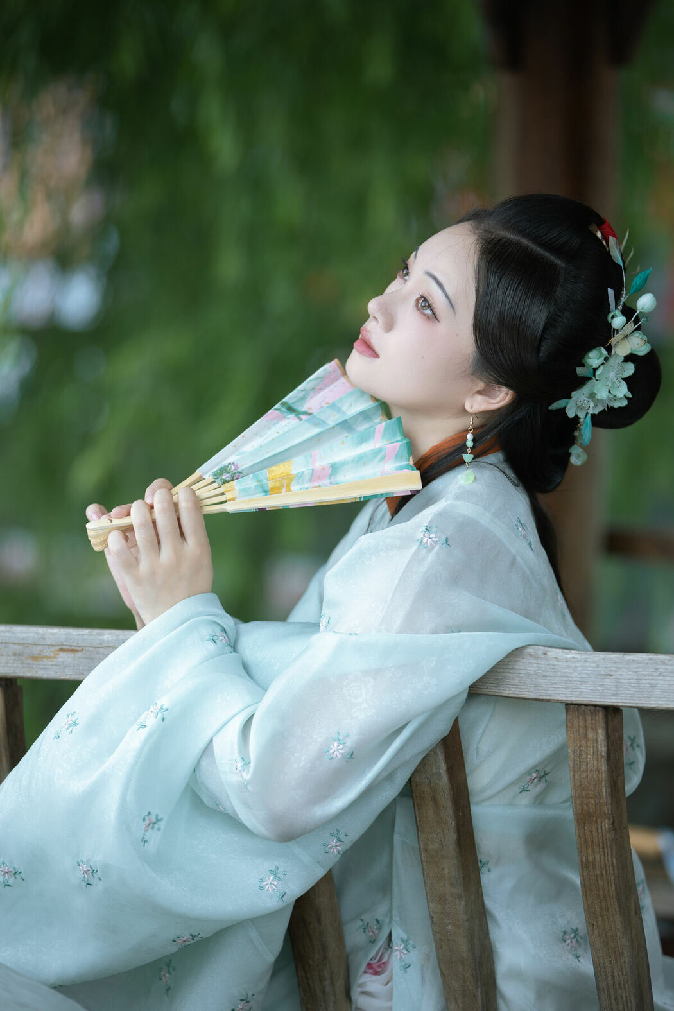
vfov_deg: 14.4
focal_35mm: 142
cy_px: 506
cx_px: 337
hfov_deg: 9.7
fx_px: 3988
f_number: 2.8
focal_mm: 142
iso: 100
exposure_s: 1/250
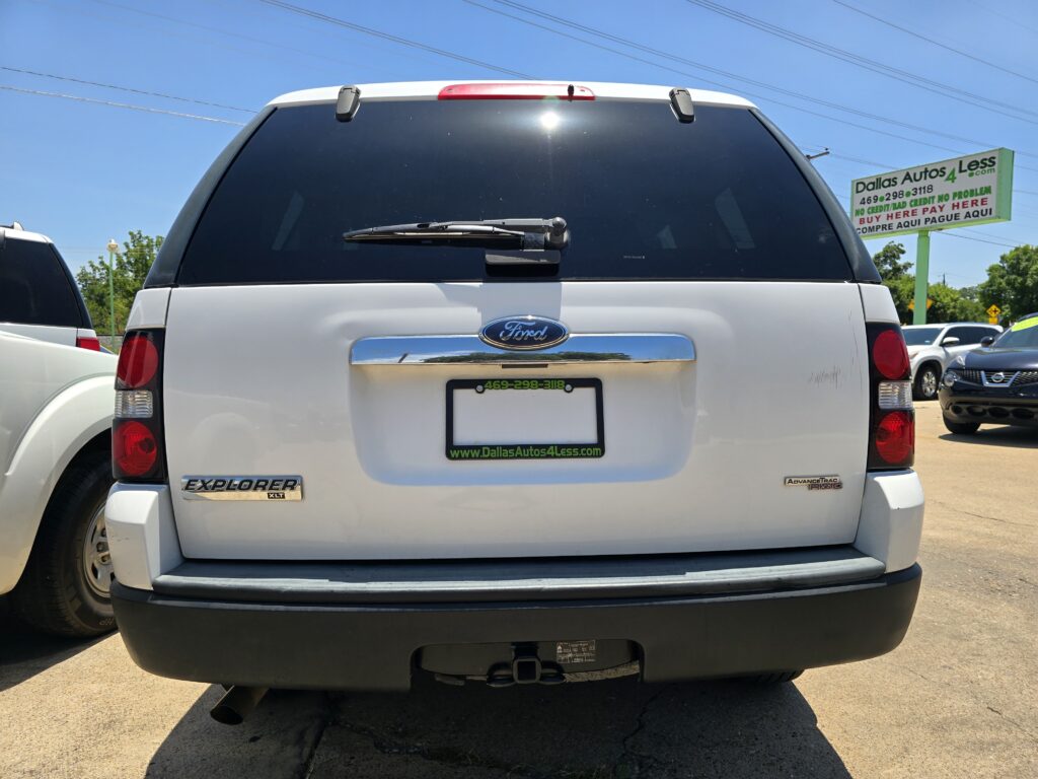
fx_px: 690
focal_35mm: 23
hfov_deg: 73.9
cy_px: 390
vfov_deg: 58.9
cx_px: 519
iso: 12
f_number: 1.7
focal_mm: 6.3
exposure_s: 1/664
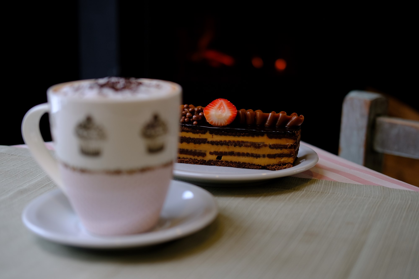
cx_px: 210
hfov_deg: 37.5
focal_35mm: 53
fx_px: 617
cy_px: 140
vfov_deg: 25.5
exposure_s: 1/200
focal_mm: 35
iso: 200
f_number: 2
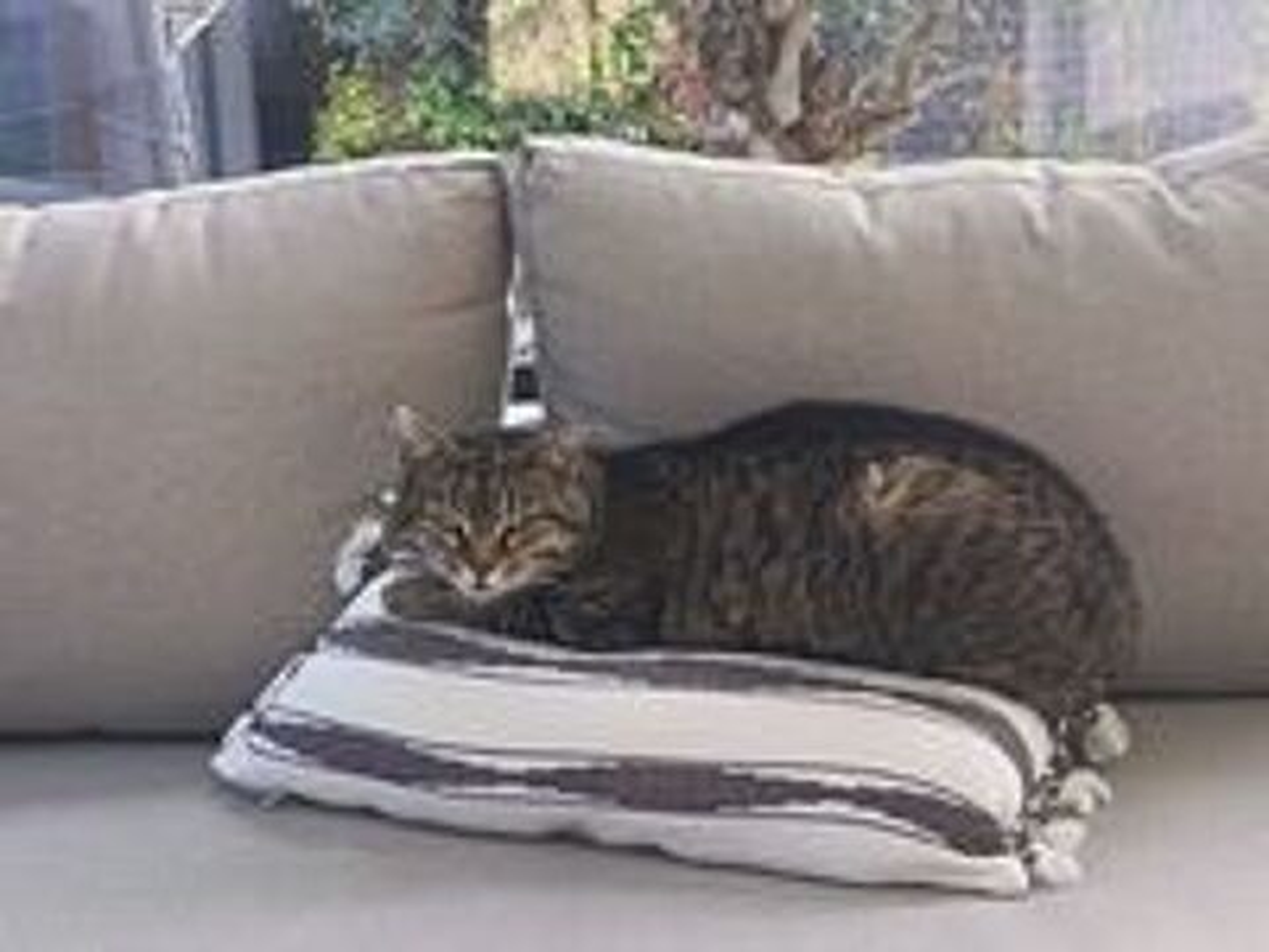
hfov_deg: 39.7
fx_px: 1760
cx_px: 634
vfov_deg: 30.3
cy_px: 476
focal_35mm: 48
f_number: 1.75
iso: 508
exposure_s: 1/60
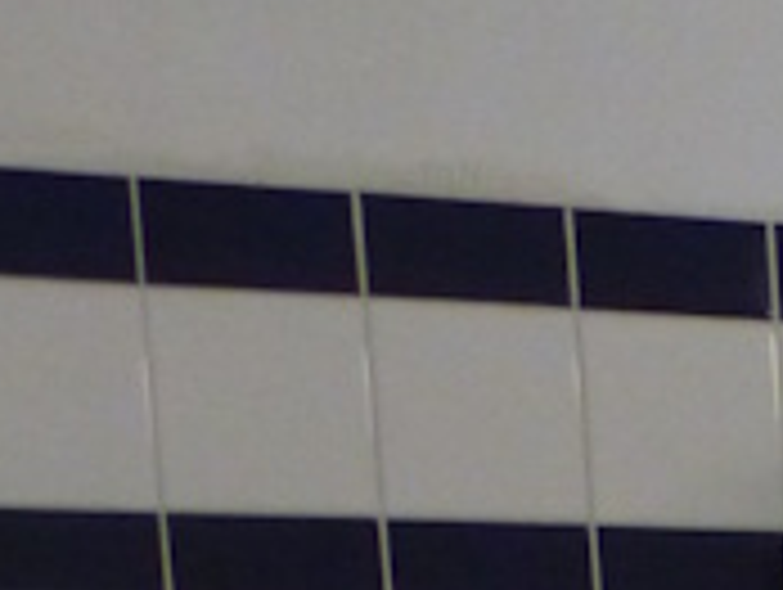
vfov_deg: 8.9
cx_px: 1494
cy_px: 1540
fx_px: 3330
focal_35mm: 147
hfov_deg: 12.1
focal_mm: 4.5
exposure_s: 1/15
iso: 400
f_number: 2.8
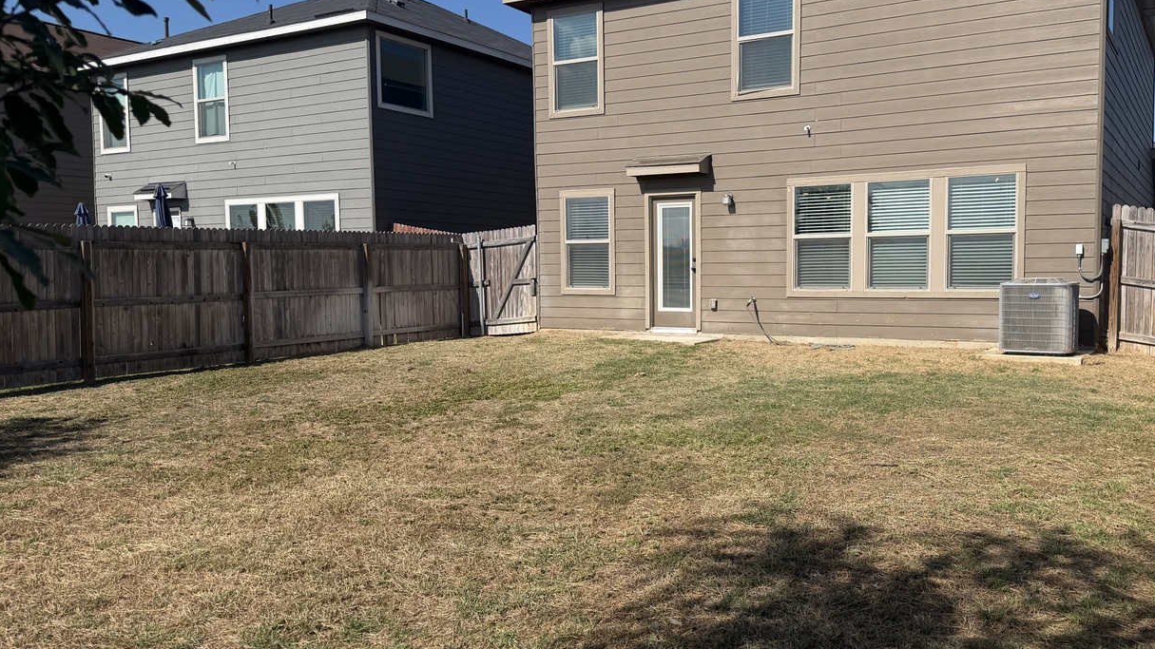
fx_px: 949
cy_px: 341
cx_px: 681
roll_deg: +2.5
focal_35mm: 31
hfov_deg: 62.2
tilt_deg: -1.6
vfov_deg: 37.8
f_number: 1.78
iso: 80
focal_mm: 6.76
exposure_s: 1/5714
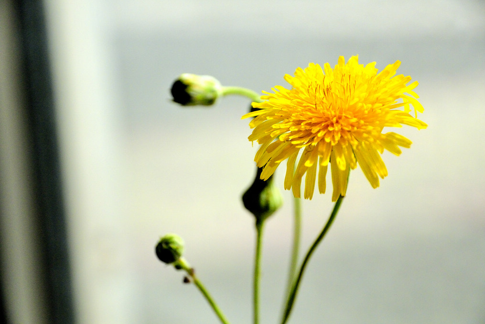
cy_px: 162
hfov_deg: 15.9
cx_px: 241
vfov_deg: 10.7
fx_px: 1731
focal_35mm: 129
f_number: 5.6
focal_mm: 85
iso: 2000
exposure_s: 1/8000
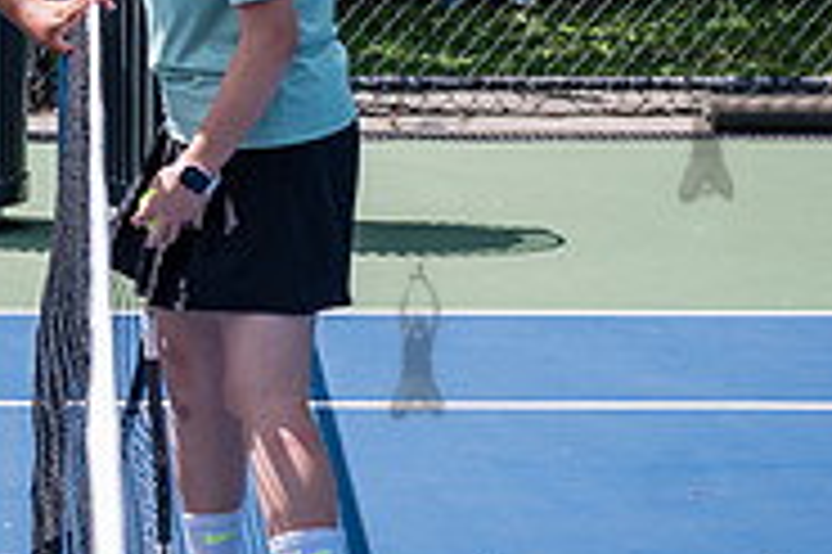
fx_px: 5126
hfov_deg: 9.2
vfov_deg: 6.2
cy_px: 52
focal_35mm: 222
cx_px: 107
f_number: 4
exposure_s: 1/640
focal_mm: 56
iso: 100
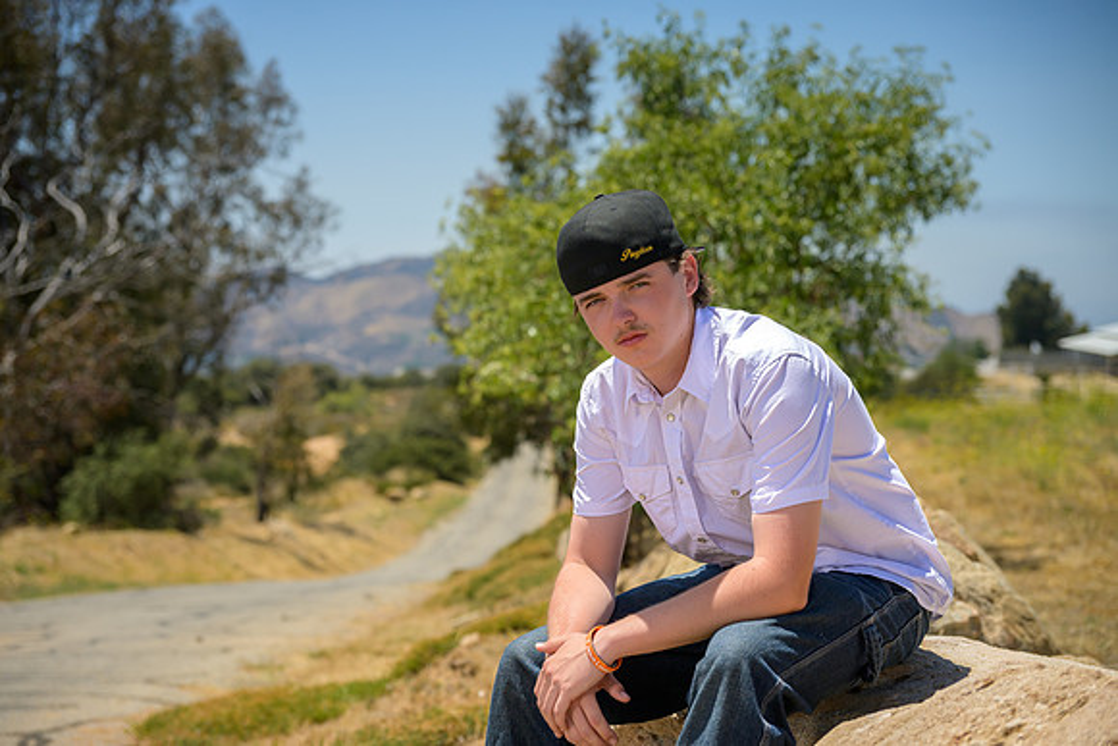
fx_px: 2019
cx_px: 559
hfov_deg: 31.0
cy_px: 373
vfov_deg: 20.9
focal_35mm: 65
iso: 640
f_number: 4
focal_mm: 65
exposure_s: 1/6400
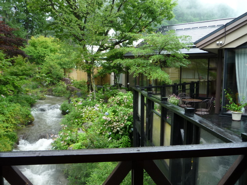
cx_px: 124
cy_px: 92
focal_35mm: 30
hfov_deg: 60.0
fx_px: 214
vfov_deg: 46.8
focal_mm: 5.2
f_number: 3.3
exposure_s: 1/50
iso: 100
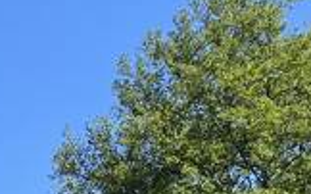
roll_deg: +0.5
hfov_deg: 12.8
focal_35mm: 136
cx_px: -365
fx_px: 1152
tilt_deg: +5.0
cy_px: 474
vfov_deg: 8.7
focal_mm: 5.1
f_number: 1.6
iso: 50
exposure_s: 1/1992
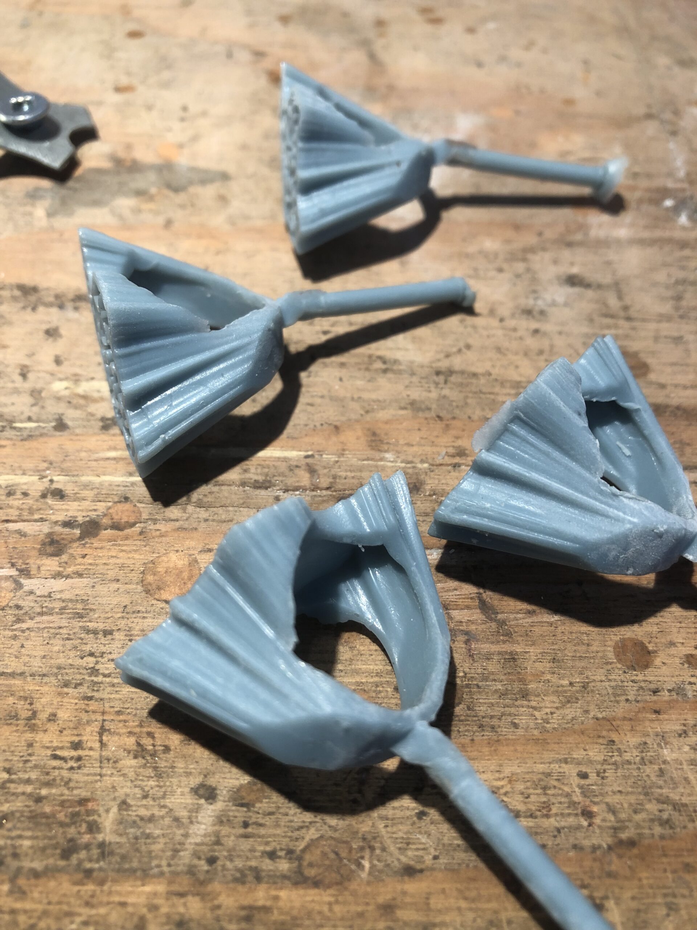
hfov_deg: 49.7
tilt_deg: -54.7
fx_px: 752
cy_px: 465
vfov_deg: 63.4
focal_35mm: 28
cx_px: 348
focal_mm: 3.99
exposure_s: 1/30
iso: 25
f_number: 1.8
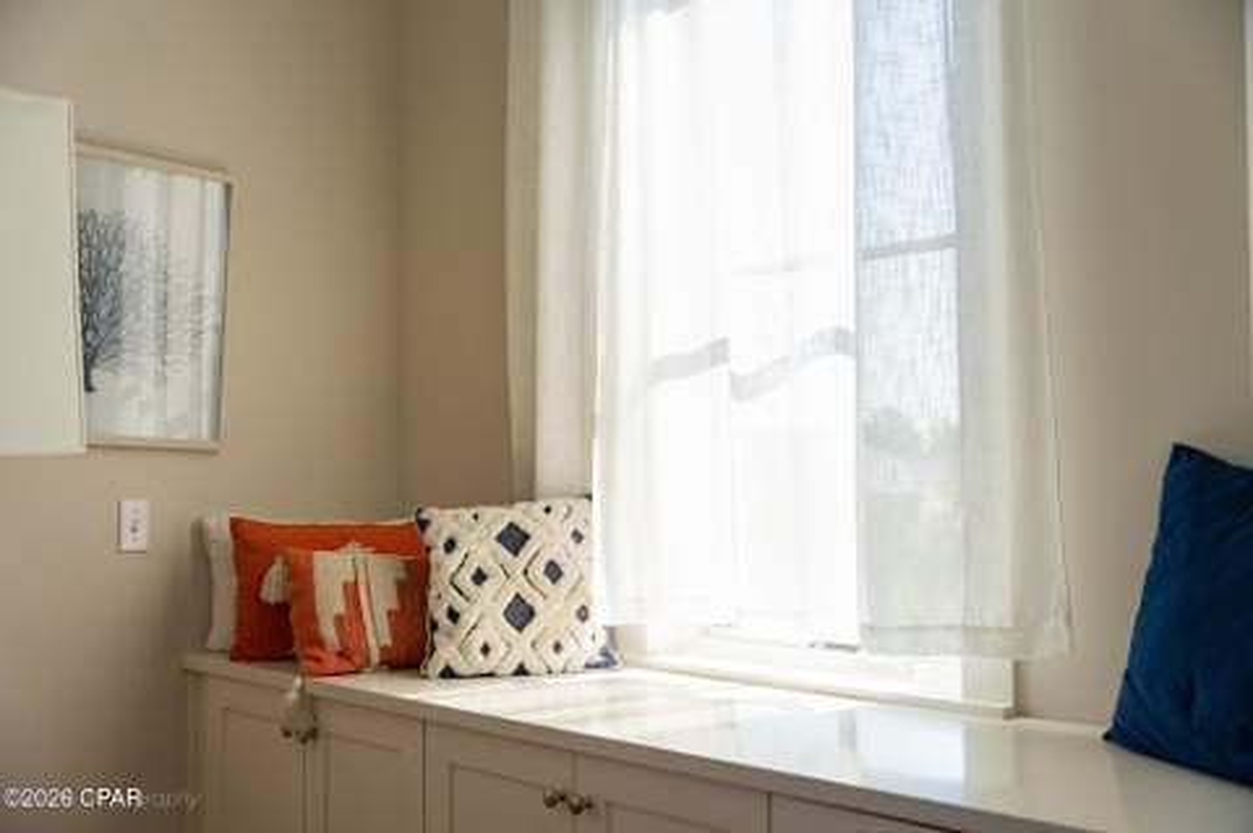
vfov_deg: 35.9
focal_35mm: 37
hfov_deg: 51.9
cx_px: 626
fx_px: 1286
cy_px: 416
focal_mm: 37
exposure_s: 1/2000
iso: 400
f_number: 2.8
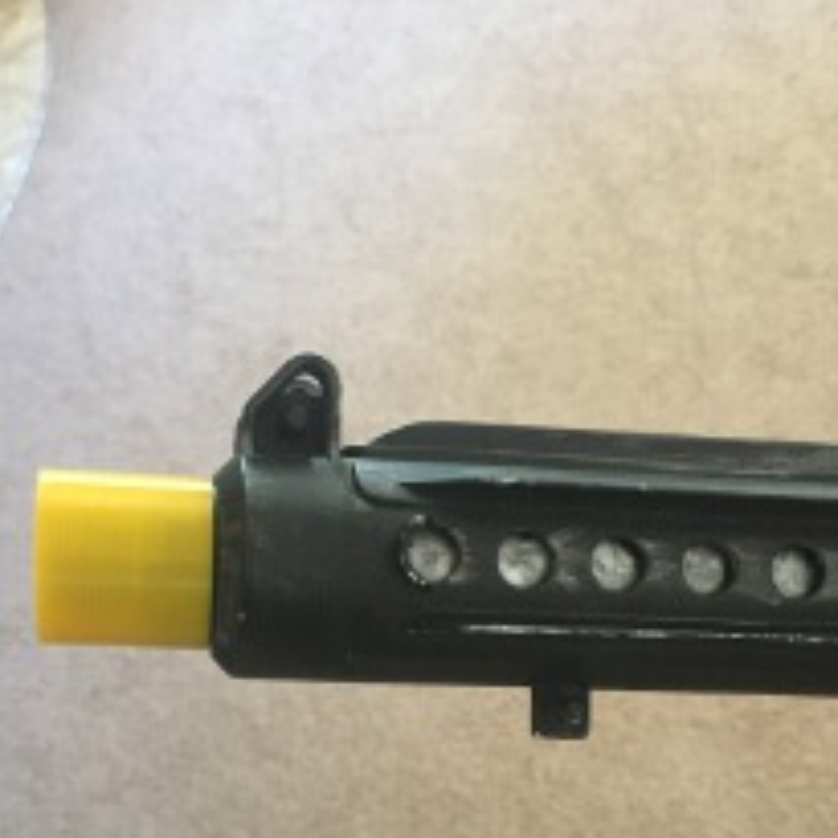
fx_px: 1369
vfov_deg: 32.7
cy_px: 711
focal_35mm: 50
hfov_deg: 34.0
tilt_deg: -56.1
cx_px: 397
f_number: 2.2
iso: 200
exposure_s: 1/20
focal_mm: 4.15
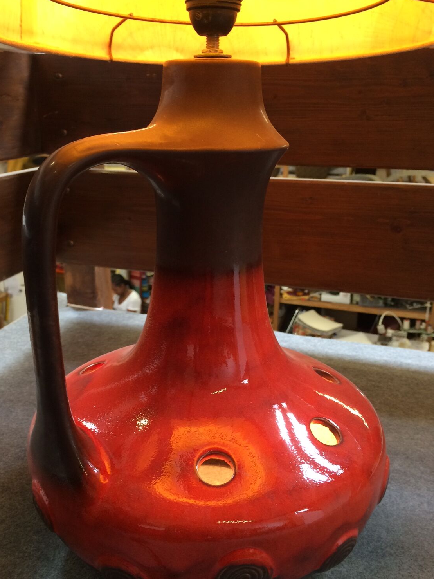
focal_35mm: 32
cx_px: 200
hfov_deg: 44.1
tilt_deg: -19.9
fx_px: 535
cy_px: 303
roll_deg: +0.7
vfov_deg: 56.8
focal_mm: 4.15
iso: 125
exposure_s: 1/33
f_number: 2.2
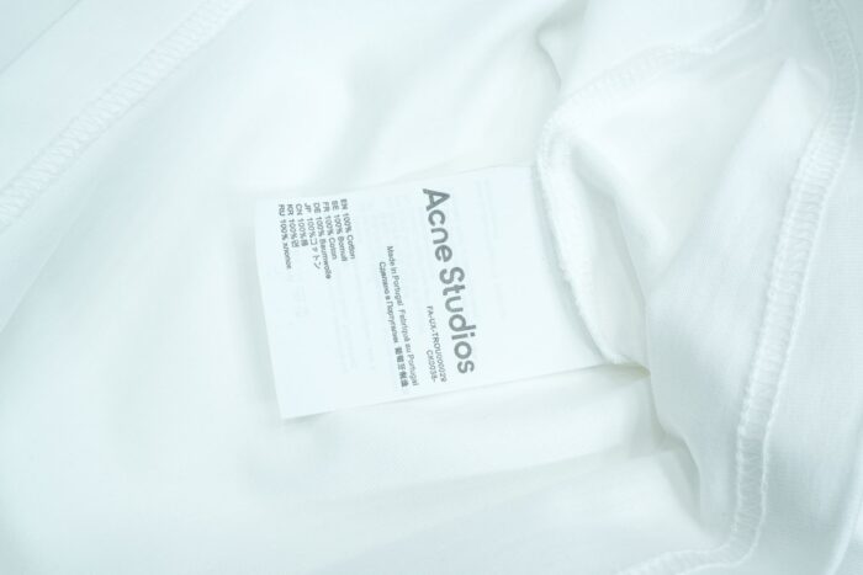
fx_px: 971
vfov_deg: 33.0
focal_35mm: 40
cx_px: 432
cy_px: 288
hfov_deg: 47.9
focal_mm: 27
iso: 1000
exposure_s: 1/160
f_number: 8
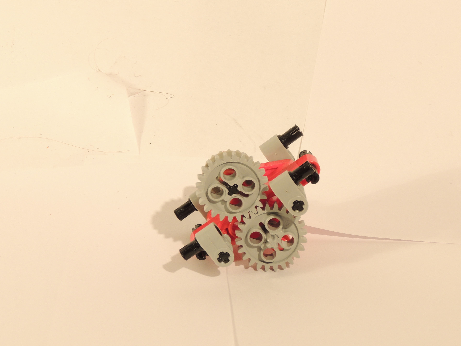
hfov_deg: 11.3
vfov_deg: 8.5
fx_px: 2330
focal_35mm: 175
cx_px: 240
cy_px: 168
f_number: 6.1
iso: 100
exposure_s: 1/2.5
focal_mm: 24
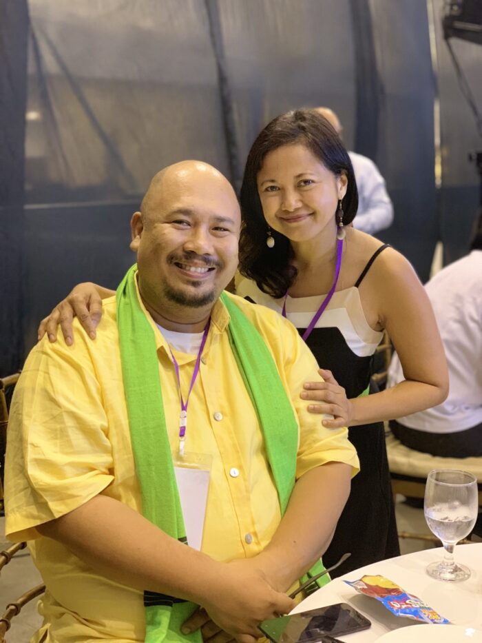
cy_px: 322
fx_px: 965
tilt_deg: -8.2
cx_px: 241
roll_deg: +1.2
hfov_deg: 28.0
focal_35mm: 52
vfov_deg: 36.8
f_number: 2.4
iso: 640
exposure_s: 1/30
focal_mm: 6
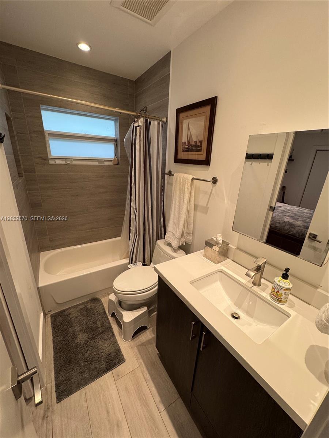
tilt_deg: -19.2
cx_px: 164
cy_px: 219
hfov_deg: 85.7
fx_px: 177
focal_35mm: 14
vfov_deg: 102.1
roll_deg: -2.6
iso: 200
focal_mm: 2.22
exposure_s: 1/120
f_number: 2.2
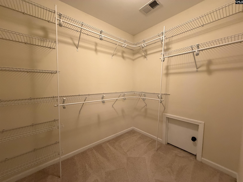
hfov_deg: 102.1
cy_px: 91
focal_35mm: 14
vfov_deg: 85.7
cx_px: 122
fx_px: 98
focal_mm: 2.22
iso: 400
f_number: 2.2
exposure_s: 1/60
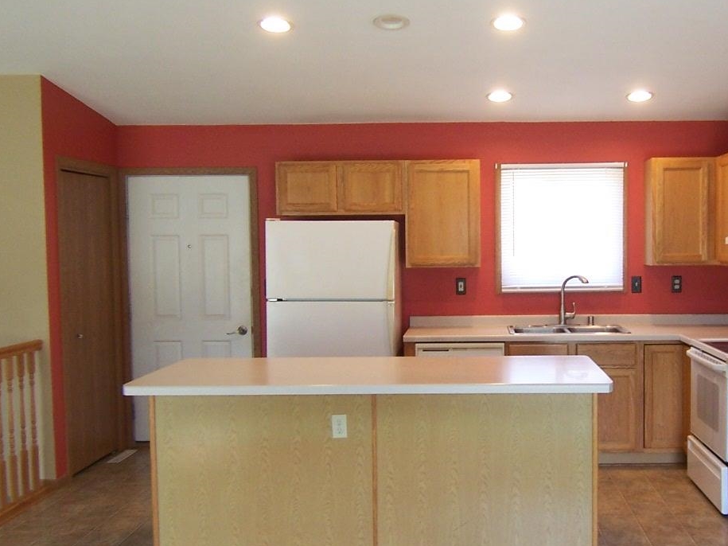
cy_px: 293
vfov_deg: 36.8
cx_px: 485
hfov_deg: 47.1
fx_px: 820
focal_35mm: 39
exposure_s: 1/30
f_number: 2.8
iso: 64
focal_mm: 3.8
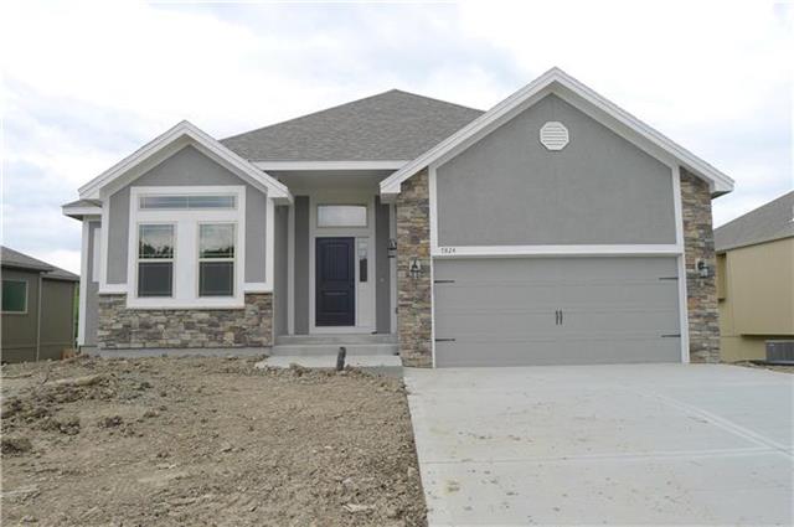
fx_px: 617
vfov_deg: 46.3
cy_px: 264
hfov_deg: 65.5
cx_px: 397
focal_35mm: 28
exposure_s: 1/400
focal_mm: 6
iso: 80
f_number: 4
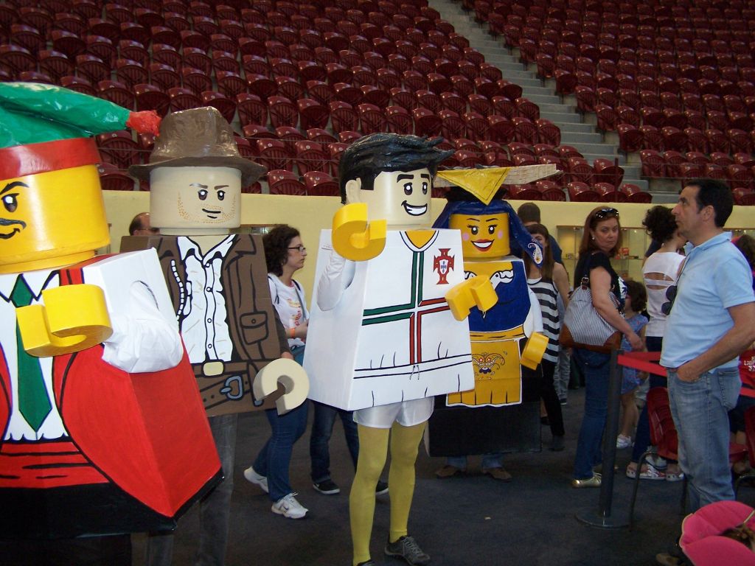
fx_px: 829
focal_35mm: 38
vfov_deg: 37.7
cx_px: 378
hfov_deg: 49.0
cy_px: 283
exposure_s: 1/60
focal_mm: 6.3
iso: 140
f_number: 2.8
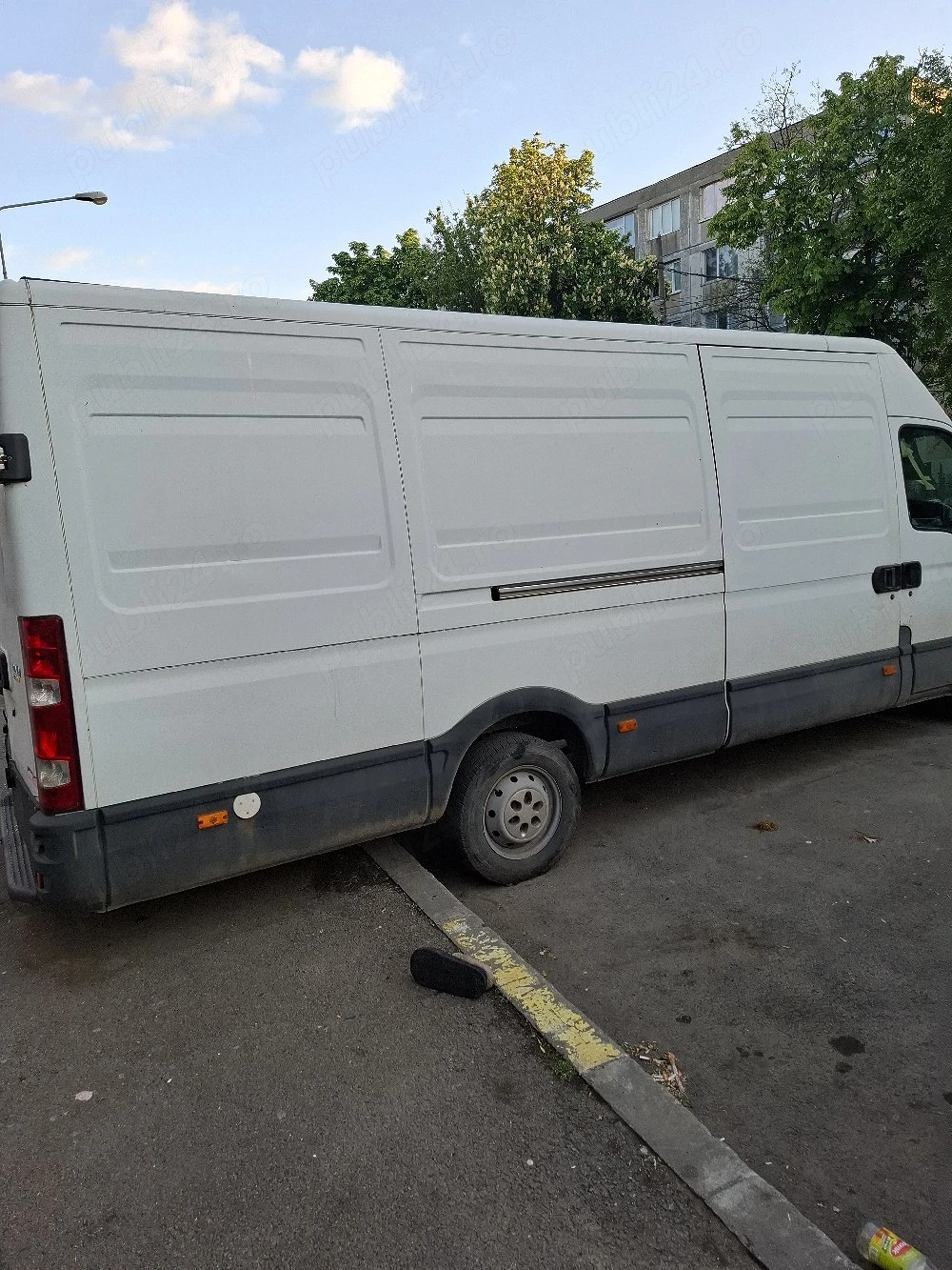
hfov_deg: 58.9
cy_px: 635
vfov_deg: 73.9
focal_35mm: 23
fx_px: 843
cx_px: 476
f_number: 1.8
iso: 50
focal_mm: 5.54
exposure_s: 1/357
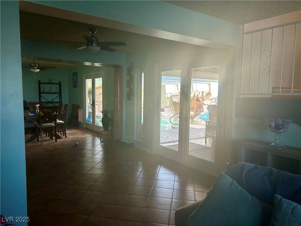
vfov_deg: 53.1
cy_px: 113
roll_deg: -0.9
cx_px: 150
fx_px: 226
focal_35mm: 26
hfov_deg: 67.3
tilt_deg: -5.8
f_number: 1.5
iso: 32
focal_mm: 5.7
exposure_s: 1/150
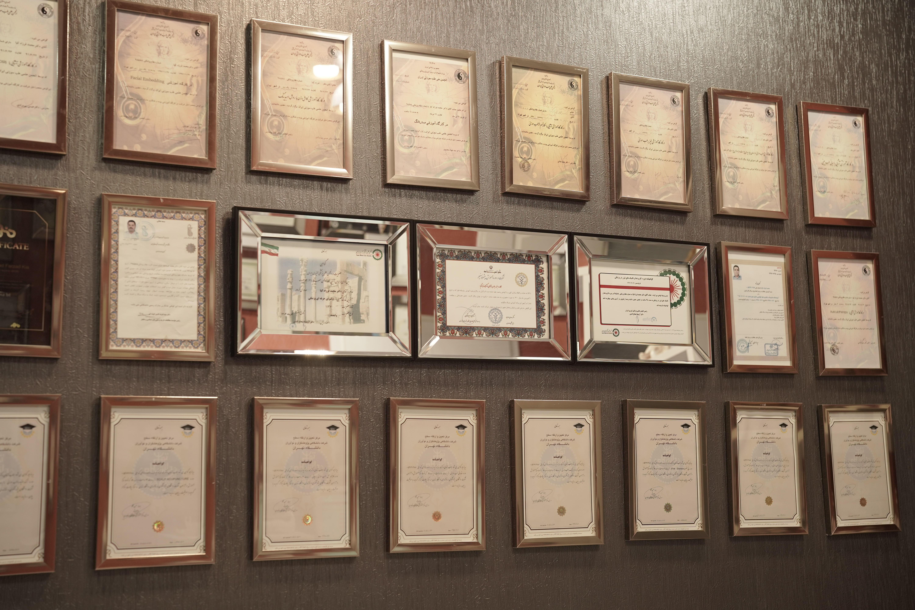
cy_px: 305
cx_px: 458
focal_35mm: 50
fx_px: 1271
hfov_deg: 39.6
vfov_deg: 27.0
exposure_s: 1/125
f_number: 2.8
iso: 400
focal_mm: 50
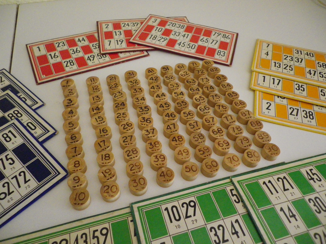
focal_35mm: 28
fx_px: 264
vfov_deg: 49.7
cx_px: 163
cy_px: 122
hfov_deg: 63.4
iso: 800
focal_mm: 4.9
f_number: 2.6
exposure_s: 1/40
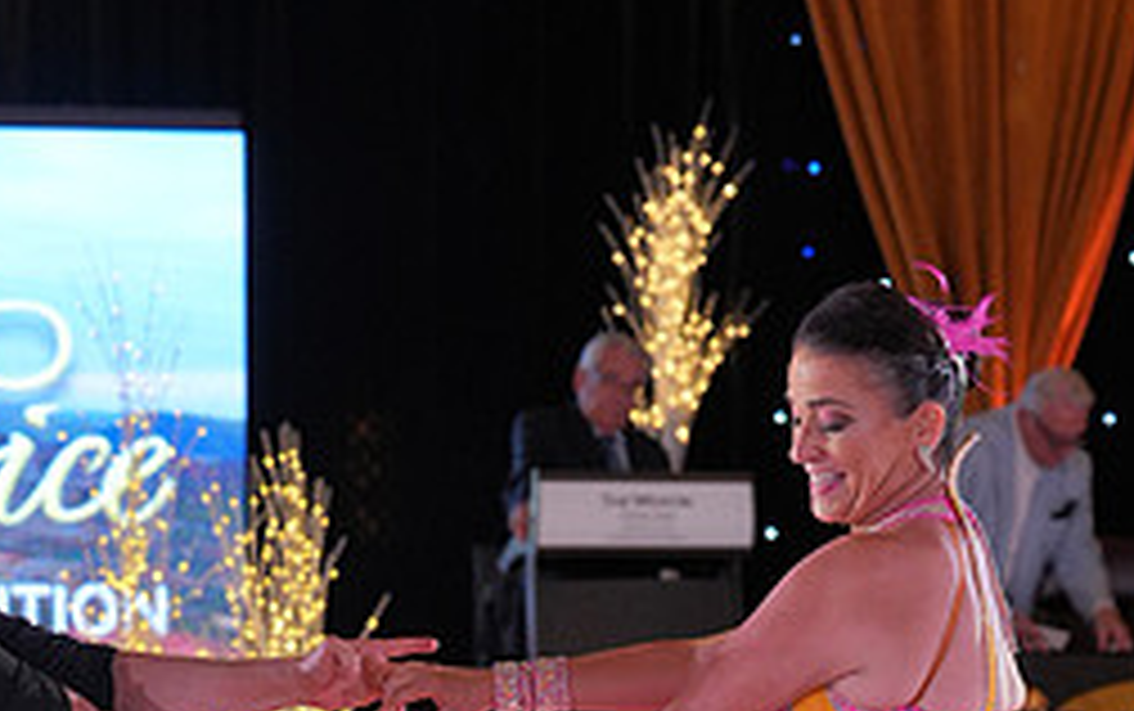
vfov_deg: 7.9
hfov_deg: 12.8
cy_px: 886
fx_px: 5073
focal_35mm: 164
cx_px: 515
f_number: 4
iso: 1250
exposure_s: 1/400
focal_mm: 70
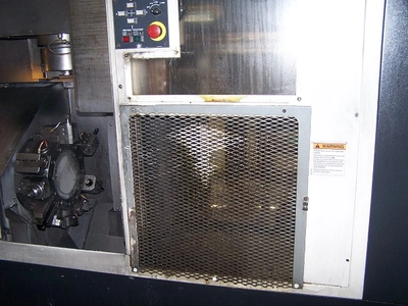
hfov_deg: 49.0
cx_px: 204
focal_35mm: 38
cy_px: 153
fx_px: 448
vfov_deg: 37.7
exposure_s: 1/60
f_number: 2.8
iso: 140
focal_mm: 6.3
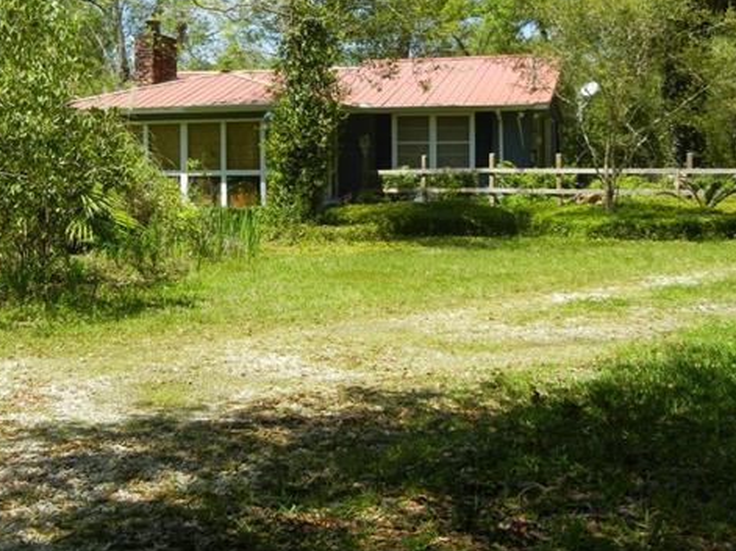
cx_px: 277
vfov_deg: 27.3
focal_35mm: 53
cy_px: 183
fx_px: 1127
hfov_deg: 36.0
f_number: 3.7
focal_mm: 7.1
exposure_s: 1/770
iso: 160
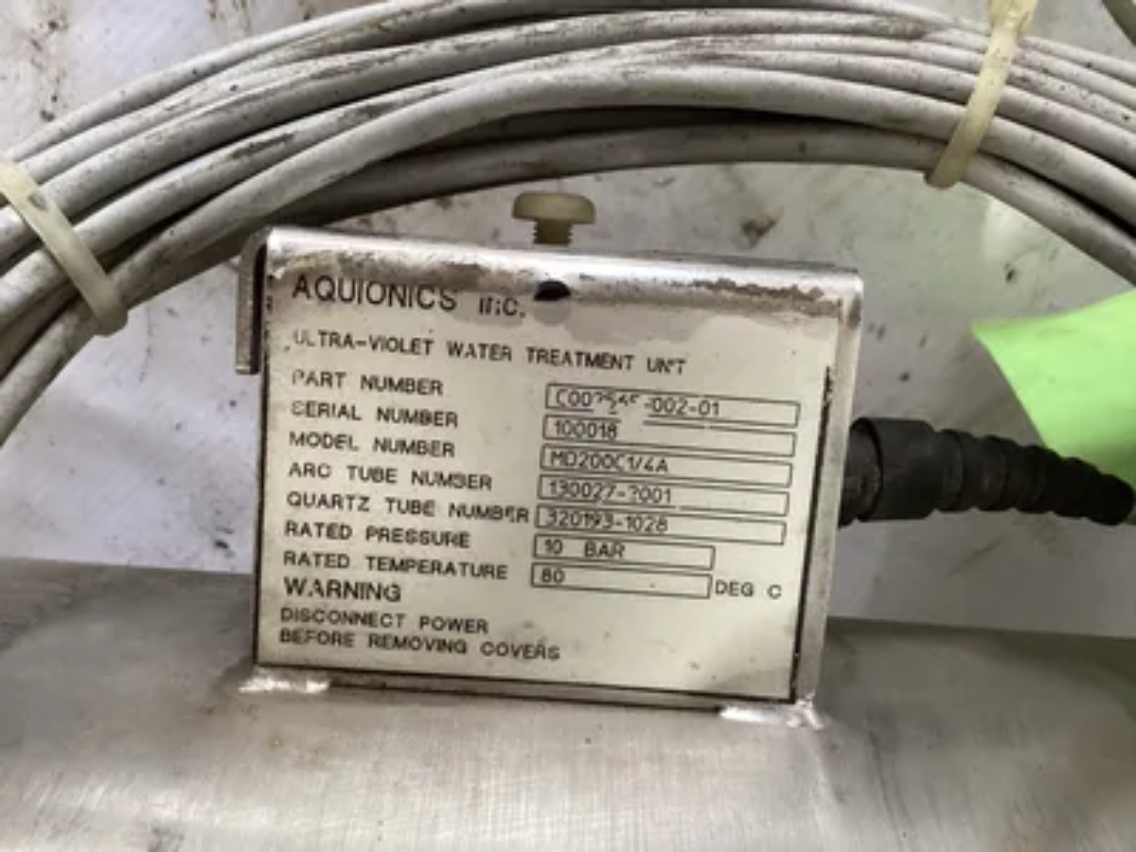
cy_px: 426
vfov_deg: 45.4
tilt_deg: -75.9
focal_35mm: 31
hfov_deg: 58.4
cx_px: 568
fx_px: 1017
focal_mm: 3.3
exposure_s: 1/50
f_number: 2.4
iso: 320
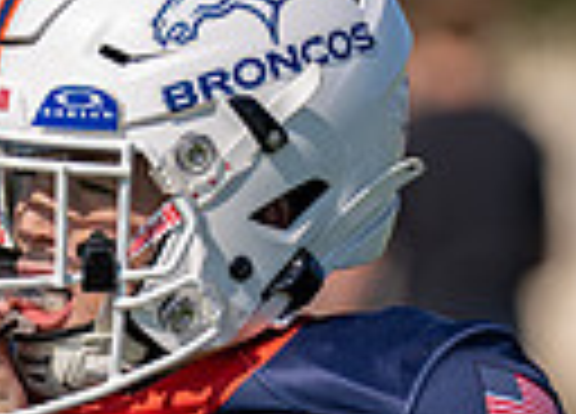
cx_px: 217
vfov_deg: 1.4
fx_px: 16918
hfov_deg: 2.0
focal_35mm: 1032
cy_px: 608
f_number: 2.8
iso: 100
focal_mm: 200
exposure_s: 1/2500
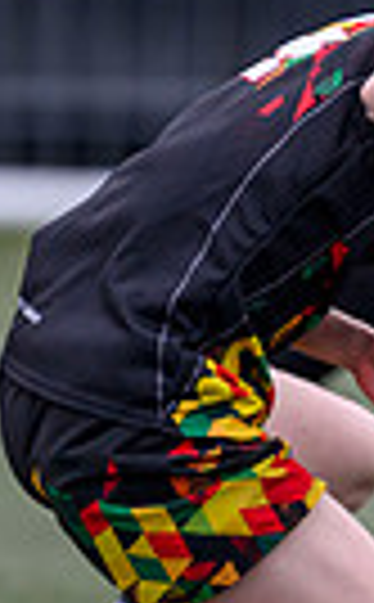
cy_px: 159
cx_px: 1170
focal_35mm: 1885
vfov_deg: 1.1
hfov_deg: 0.7
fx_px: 30941
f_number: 3.2
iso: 500
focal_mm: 400
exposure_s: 1/1600
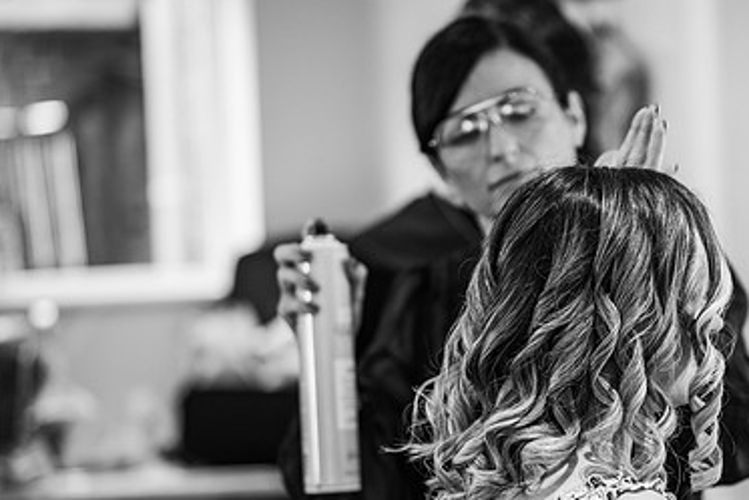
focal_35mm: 132
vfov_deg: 10.4
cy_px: 347
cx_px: 574
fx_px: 2747
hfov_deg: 15.4
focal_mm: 85
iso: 250
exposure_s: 1/200
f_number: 1.8
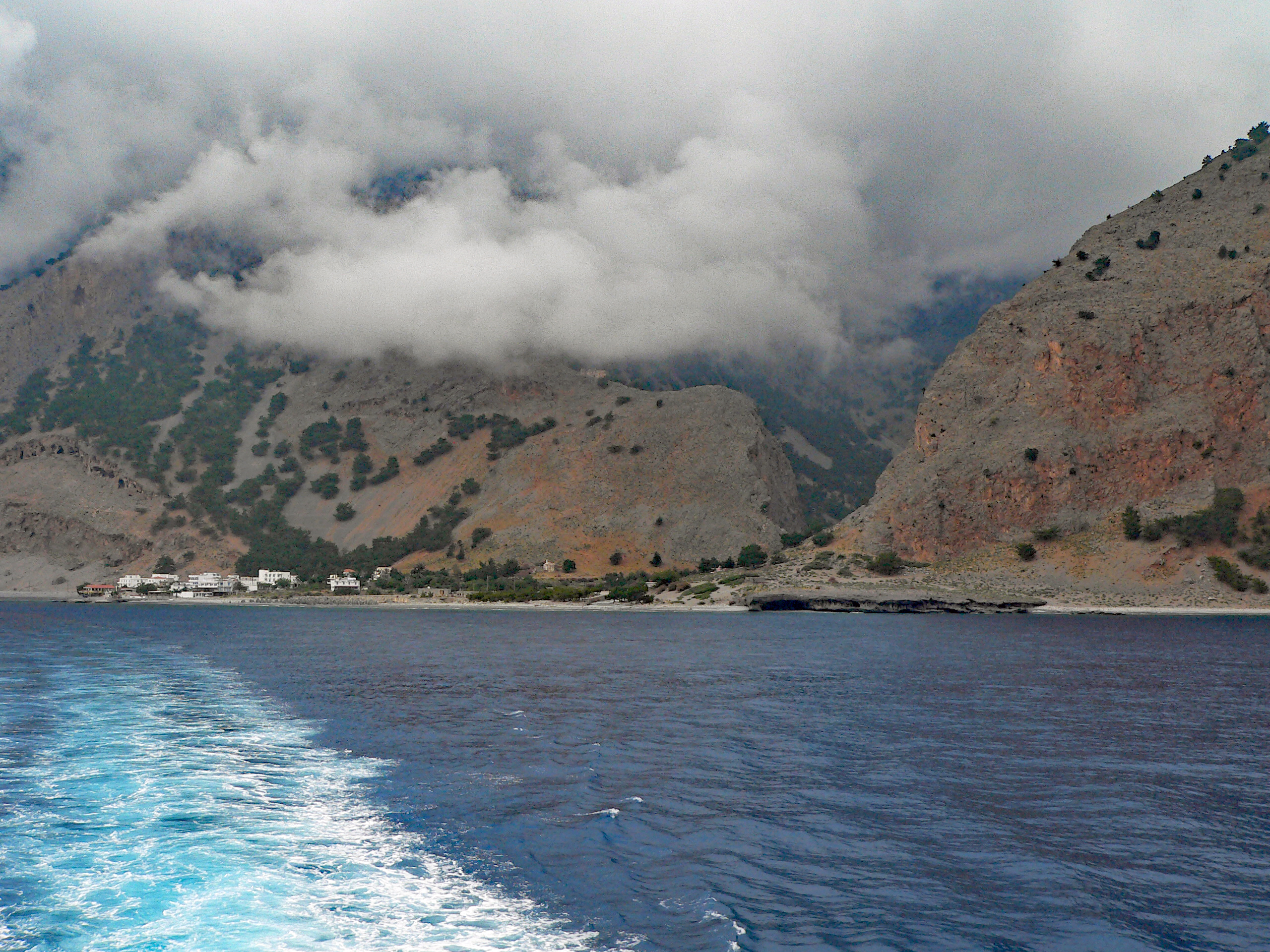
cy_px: 476
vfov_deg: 33.6
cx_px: 635
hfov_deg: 43.9
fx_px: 1578
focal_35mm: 43
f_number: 4
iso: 100
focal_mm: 7.2
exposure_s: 1/250
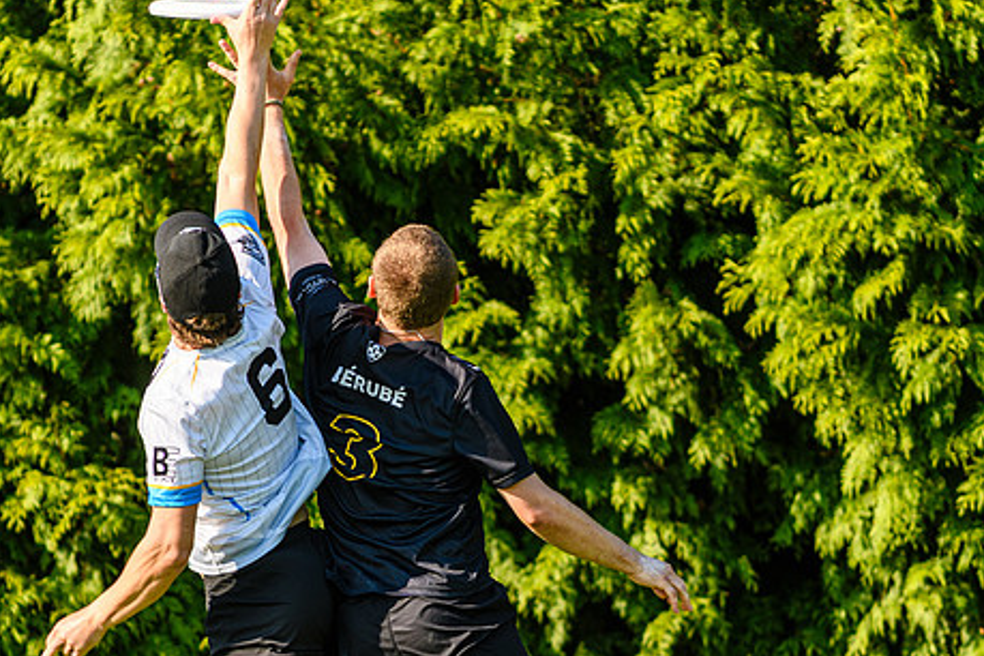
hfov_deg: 3.8
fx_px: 14786
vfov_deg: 2.5
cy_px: 459
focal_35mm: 541
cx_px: 416
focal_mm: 200
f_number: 3.2
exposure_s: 1/1250
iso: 100
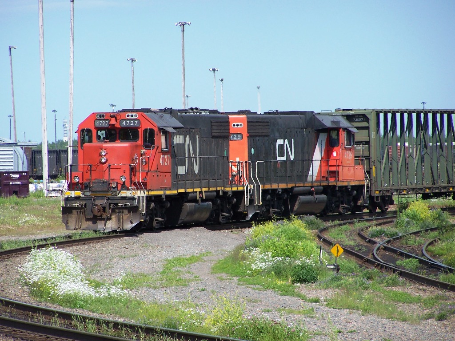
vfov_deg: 4.7
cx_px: 228
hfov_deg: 6.3
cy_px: 170
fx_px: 4167
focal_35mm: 317
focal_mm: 52.6
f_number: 3.6
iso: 80
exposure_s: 1/1000
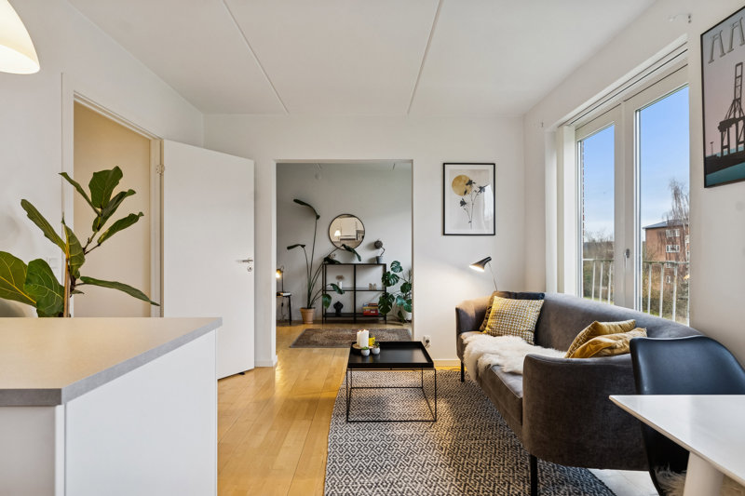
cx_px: 372
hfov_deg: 92.6
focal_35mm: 17
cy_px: 248
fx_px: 356
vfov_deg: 69.8
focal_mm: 17.2
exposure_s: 1/50
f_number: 6.3
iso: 1000
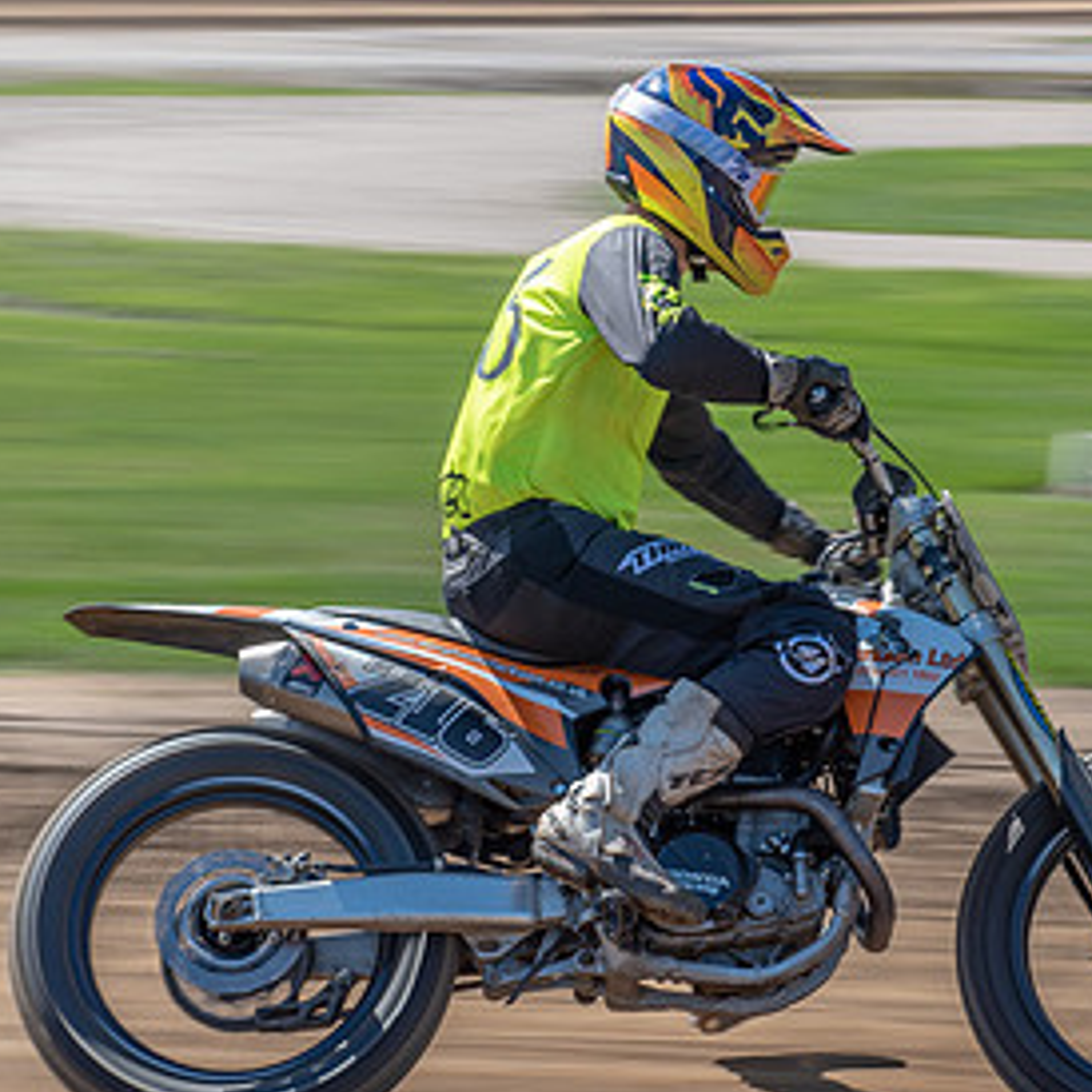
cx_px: 631
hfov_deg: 12.6
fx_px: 4961
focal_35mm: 139
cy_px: 695
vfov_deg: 12.6
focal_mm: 70
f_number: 8
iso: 200
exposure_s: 1/100
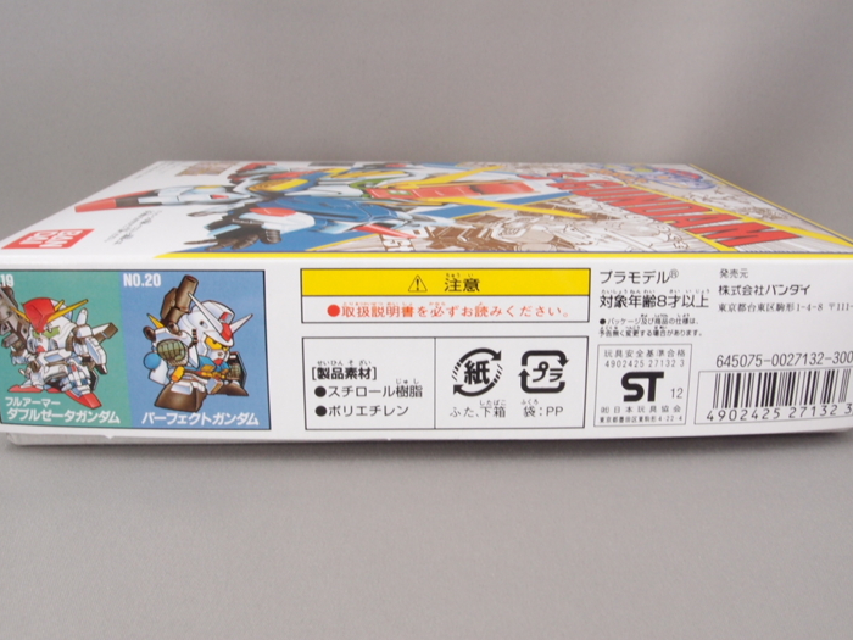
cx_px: 433
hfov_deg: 56.8
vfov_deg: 44.1
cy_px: 294
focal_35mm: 32
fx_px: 789
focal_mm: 6
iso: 100
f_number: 8
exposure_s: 1/1.3
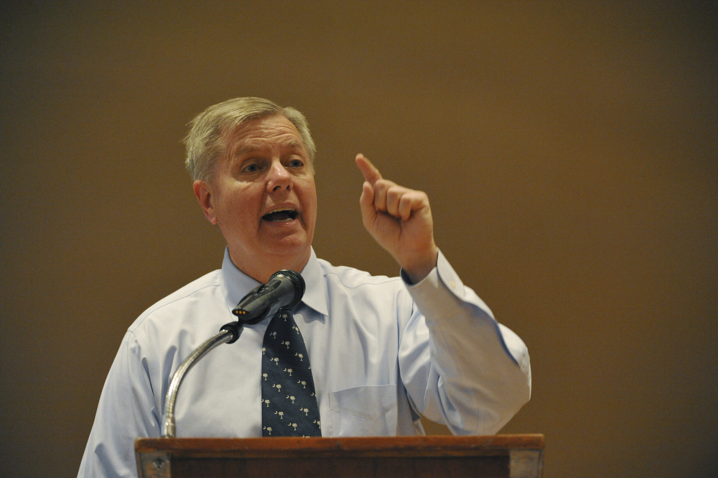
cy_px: 239
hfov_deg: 10.3
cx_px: 359
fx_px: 3986
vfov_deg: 6.9
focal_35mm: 200
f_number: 4
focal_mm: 200
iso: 5000
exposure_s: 1/100
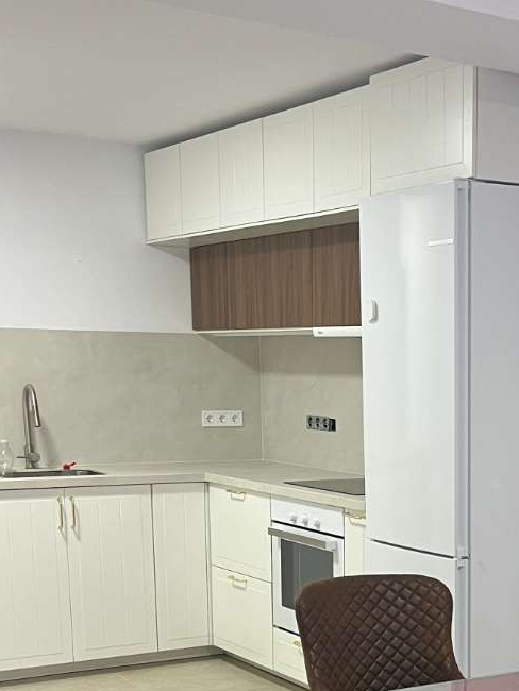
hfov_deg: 24.0
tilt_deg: -12.5
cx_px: 425
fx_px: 1199
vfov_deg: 30.7
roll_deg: -0.7
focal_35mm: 60
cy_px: 626
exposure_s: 1/50
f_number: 1.6
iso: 100
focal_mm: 5.1
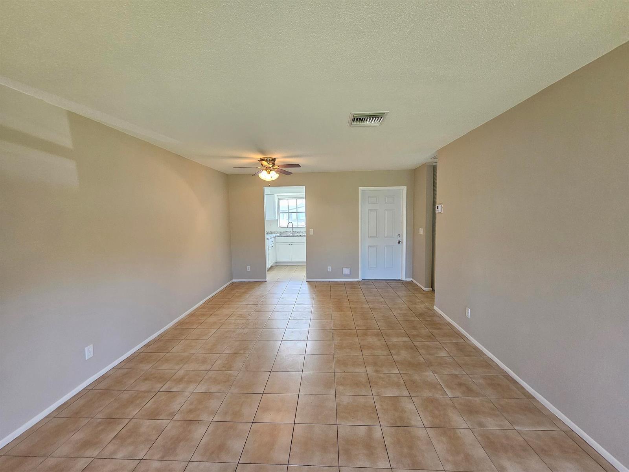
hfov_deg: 106.2
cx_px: 314
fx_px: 236
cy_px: 236
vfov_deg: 89.9
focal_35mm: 13
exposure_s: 1/60
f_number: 2.2
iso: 200
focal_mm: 2.2
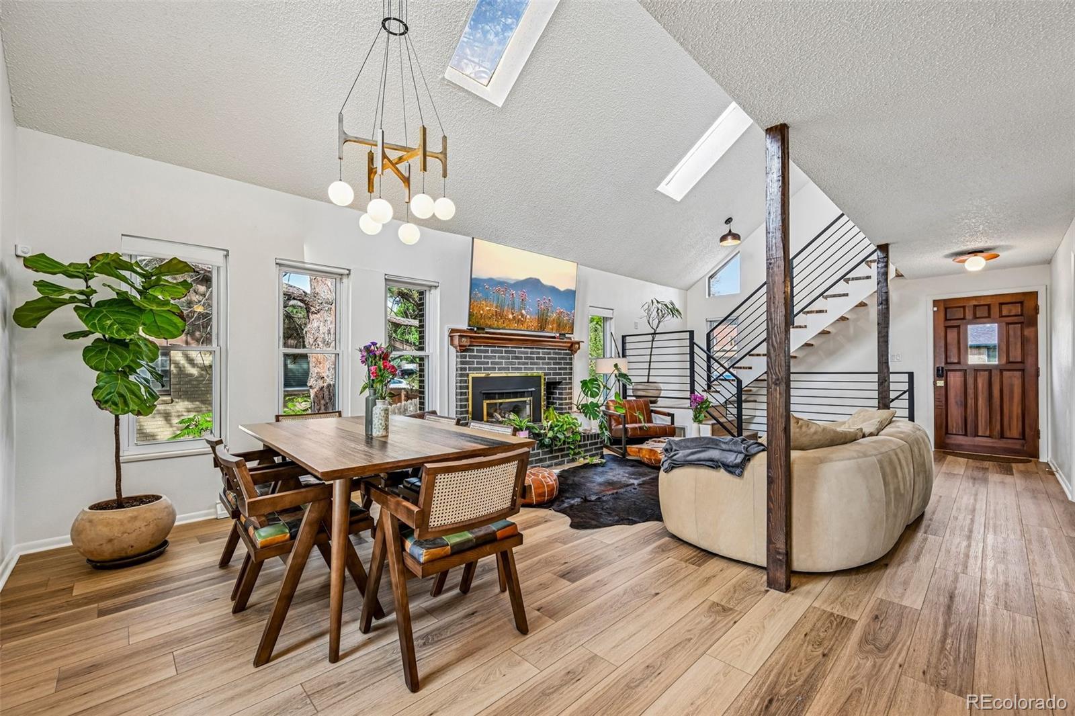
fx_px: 418
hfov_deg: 104.3
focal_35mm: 14
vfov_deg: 81.2
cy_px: 358
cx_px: 538
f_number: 8
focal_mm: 14
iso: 180
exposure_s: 1/15
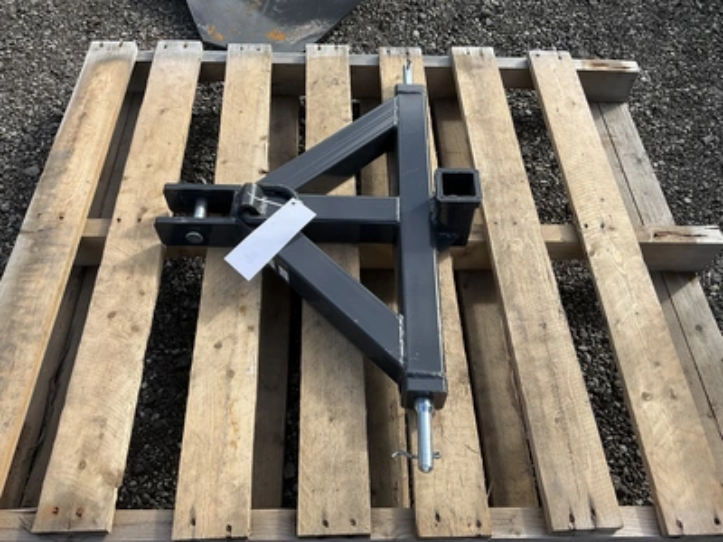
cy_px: 271
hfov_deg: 61.7
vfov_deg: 48.2
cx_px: 362
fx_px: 606
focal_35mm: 29
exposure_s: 1/978
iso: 25
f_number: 1.8
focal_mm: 3
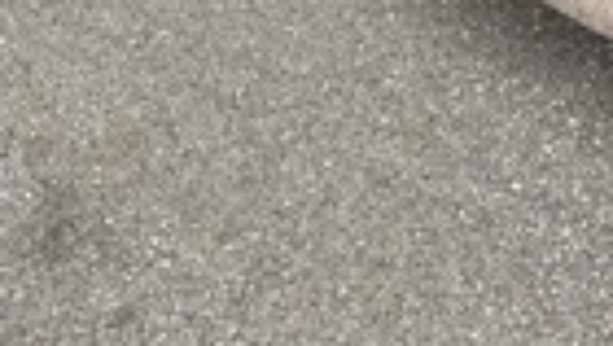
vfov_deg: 12.9
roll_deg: -4.0
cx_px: 525
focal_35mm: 87
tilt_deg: -30.8
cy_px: -241
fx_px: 1415
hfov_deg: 23.9
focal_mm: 3
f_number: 1.8
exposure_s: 1/978
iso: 25
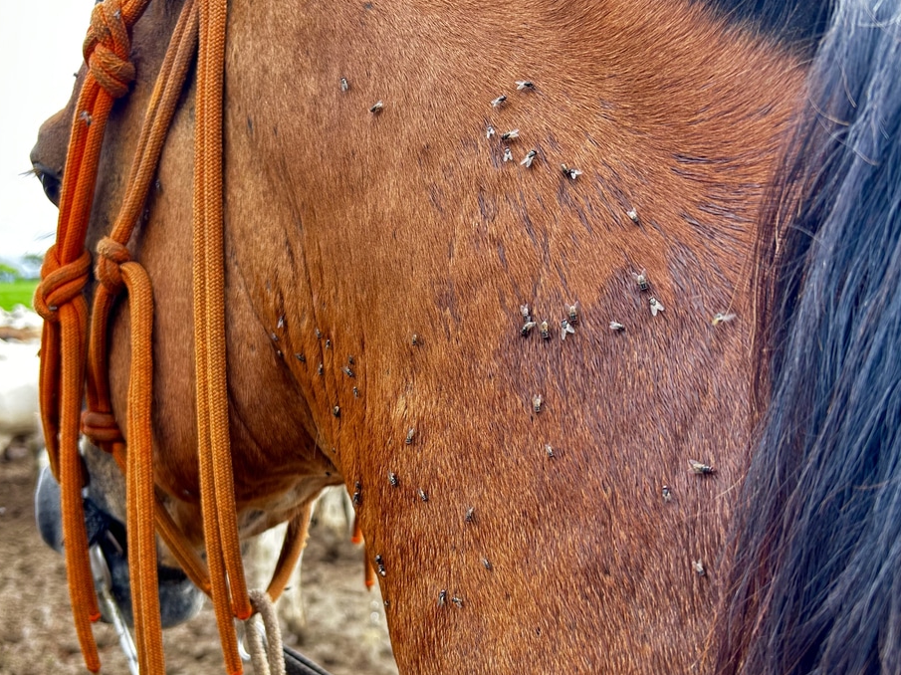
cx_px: 431
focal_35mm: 34
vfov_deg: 41.4
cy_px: 426
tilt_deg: -9.8
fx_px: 885
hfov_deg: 54.0
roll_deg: +1.1
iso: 50
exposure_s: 1/210
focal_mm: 5.7
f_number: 1.5
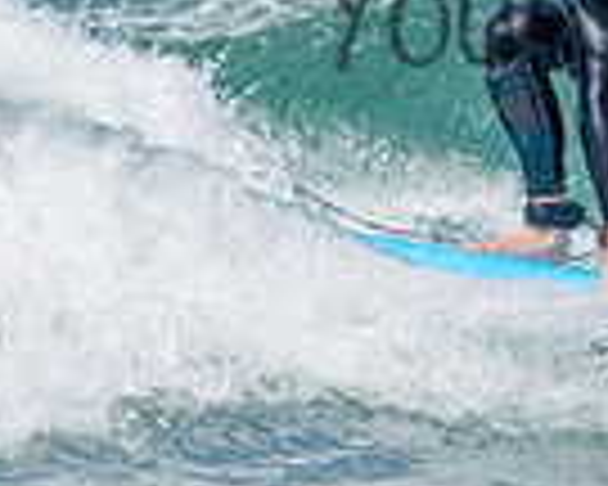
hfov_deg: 0.6
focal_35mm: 3215
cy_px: -38
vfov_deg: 0.5
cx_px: 779
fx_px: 57852
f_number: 11
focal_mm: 800
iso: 2000
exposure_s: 1/1600
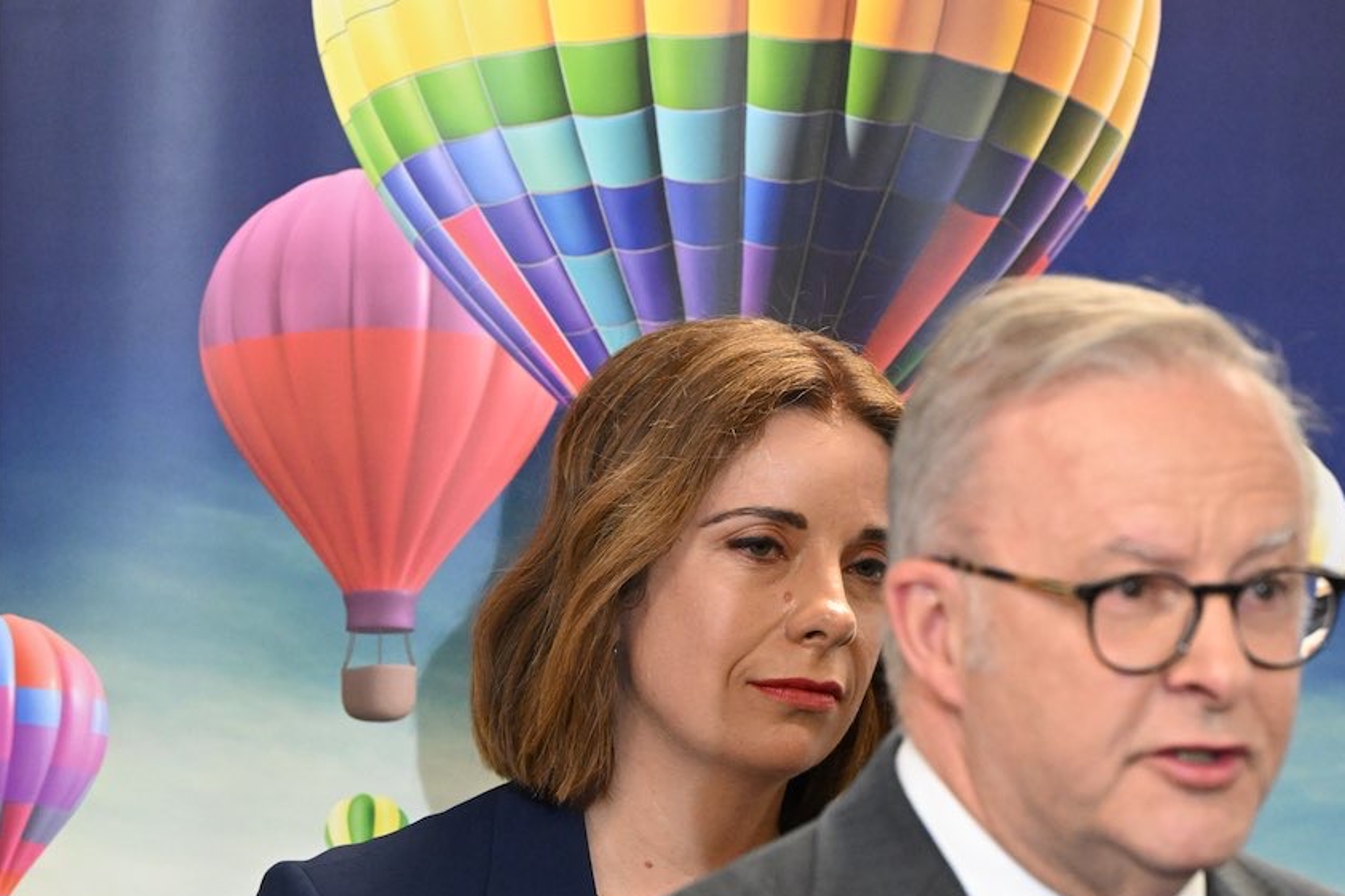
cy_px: 428
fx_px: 5789
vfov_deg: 8.9
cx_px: 712
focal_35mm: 155
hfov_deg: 13.3
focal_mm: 145
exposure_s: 1/160
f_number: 5.6
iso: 5000
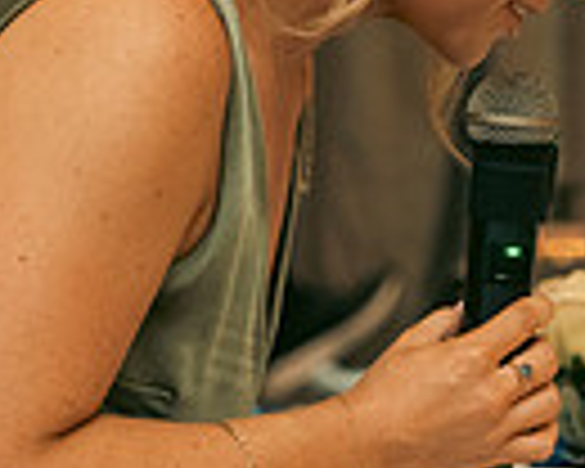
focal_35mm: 293
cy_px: -79
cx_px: 171
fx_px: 5073
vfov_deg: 5.3
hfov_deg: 6.6
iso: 2500
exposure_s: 1/160
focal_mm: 70
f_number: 3.5
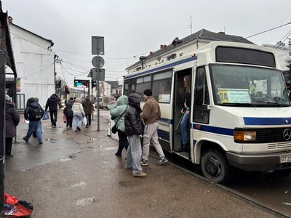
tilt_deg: +1.5
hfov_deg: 67.3
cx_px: 146
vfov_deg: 53.1
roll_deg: +0.2
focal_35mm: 26
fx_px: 219
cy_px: 109
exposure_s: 1/121
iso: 80
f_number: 1.6
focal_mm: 5.96
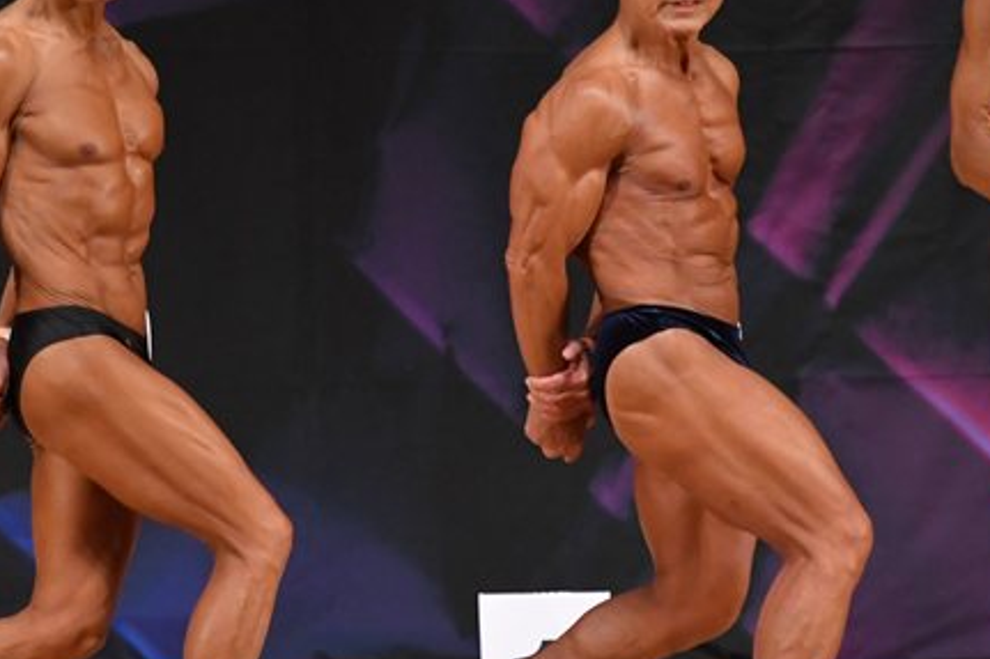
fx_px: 14844
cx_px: 371
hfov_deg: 3.8
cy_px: 324
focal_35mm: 540
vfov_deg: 2.5
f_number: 5.6
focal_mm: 200
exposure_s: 1/400
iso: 4000
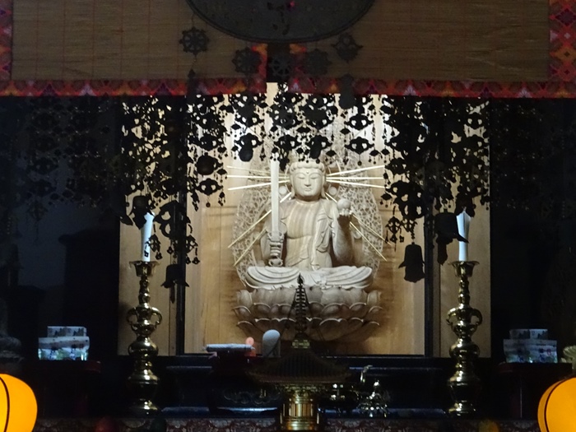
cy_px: 216
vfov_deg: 16.4
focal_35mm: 90
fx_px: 1498
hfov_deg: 21.8
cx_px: 288
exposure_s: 1/6
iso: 1600
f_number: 5
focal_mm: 15.45
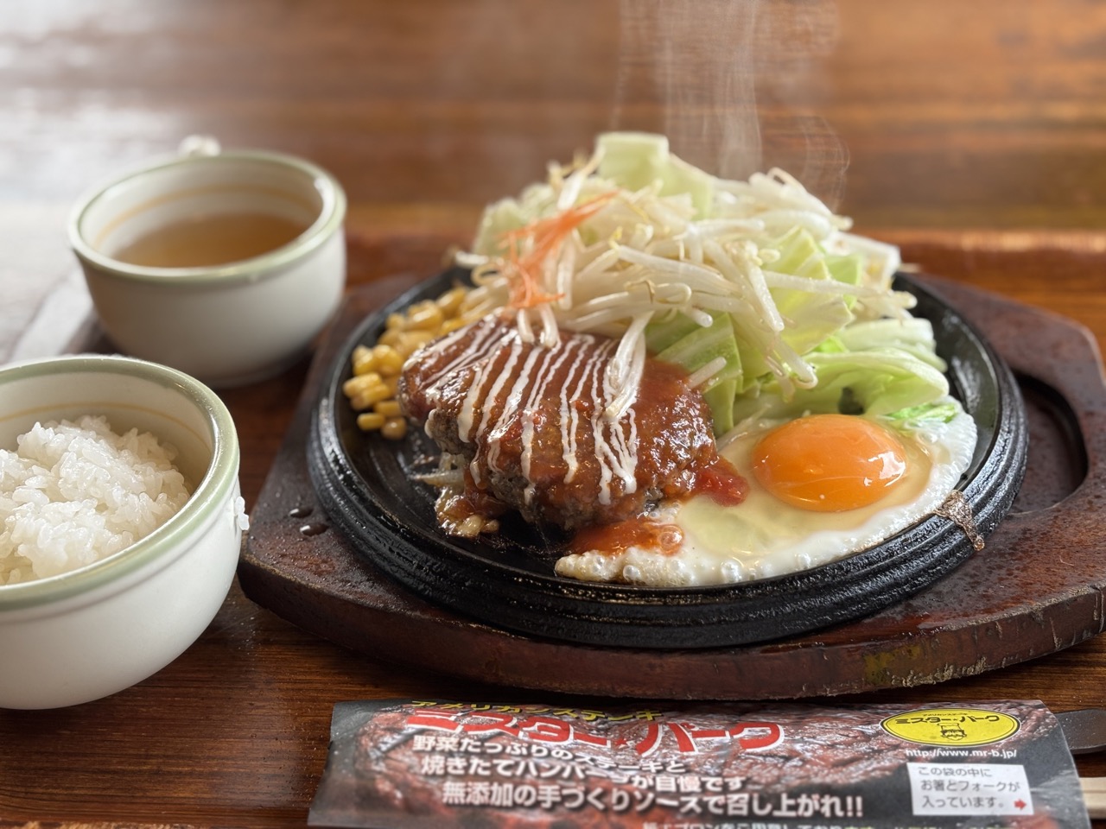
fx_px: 1661
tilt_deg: -34.7
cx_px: 553
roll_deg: +3.0
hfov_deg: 36.8
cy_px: 414
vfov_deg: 28.0
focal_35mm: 52
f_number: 1.6
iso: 50
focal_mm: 5.96
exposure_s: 1/81
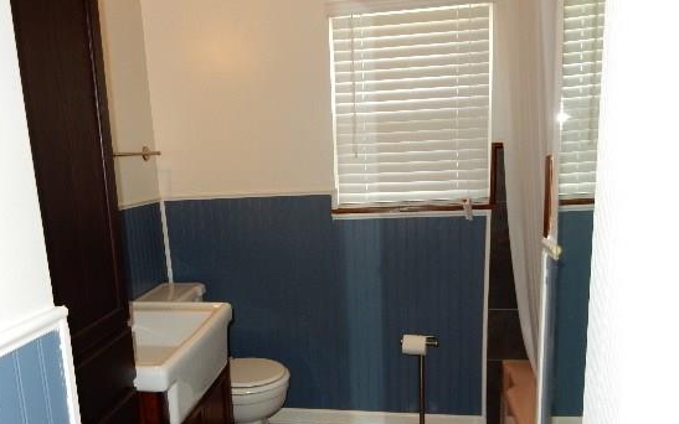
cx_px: 290
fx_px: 574
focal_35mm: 31
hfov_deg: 61.0
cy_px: 269
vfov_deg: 40.3
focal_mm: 4.5
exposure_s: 1/30
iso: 200
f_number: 3.7
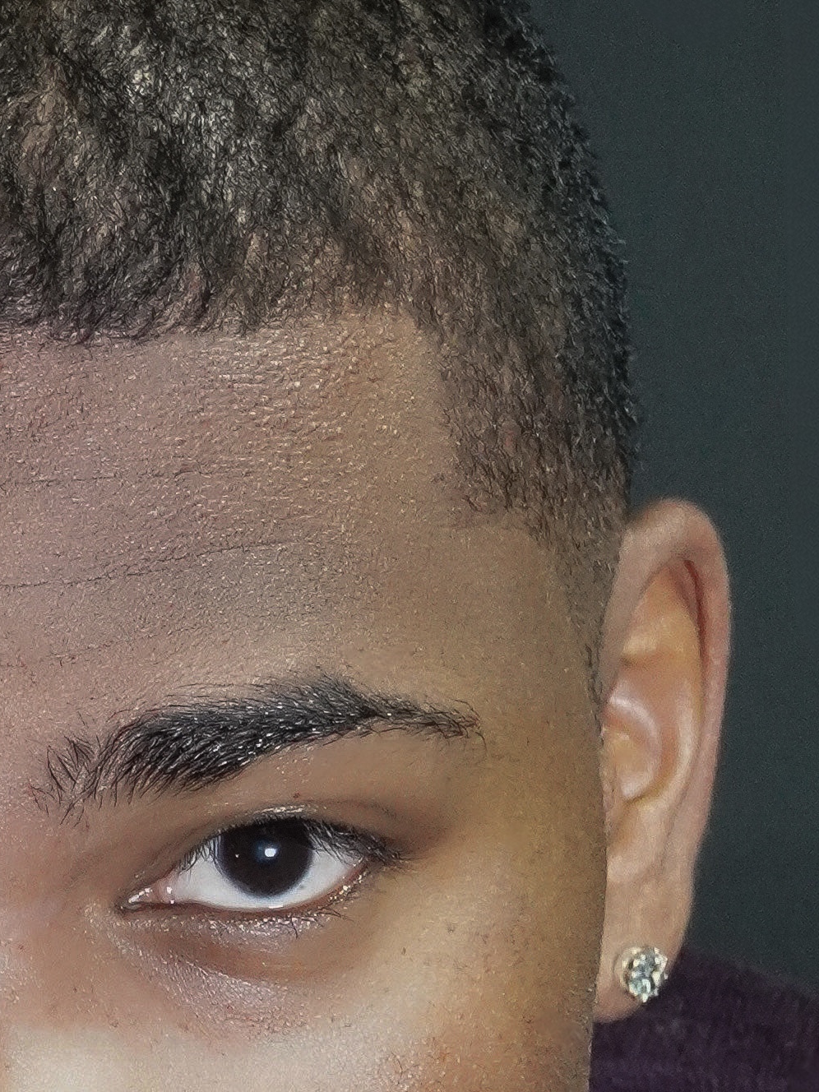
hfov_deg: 5.6
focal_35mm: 267
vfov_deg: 7.2
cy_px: 2033
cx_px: 110
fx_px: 8428
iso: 5000
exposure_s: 1/80
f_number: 5.6
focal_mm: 41
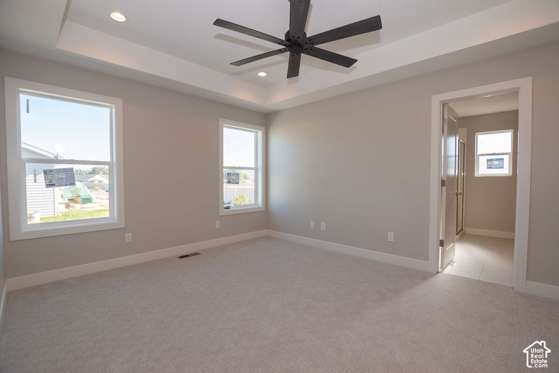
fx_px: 238
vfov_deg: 76.2
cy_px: 186
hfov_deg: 99.2
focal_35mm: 15
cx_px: 280
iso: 125
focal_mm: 10
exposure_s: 1/200
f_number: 4
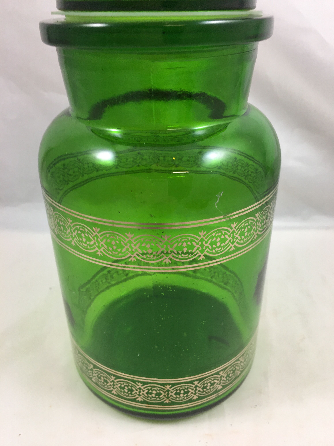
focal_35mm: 29
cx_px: 167
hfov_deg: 48.2
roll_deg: +1.5
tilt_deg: -28.6
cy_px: 223
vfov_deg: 61.7
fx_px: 373
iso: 50
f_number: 2.2
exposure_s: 1/33
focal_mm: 4.15
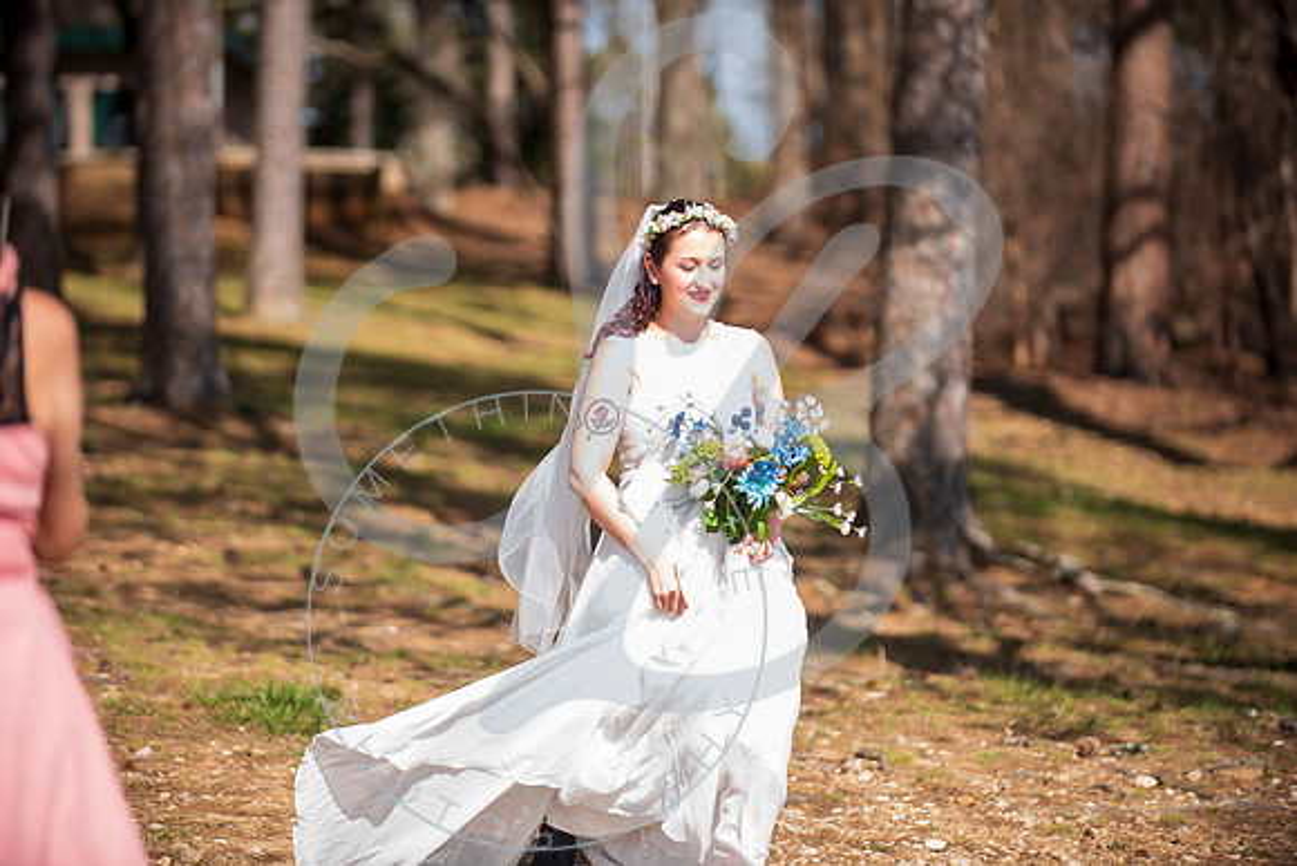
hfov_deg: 13.7
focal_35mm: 150
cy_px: 433
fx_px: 5405
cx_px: 648
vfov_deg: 9.2
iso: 100
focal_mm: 150
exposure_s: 1/640
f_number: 2.8
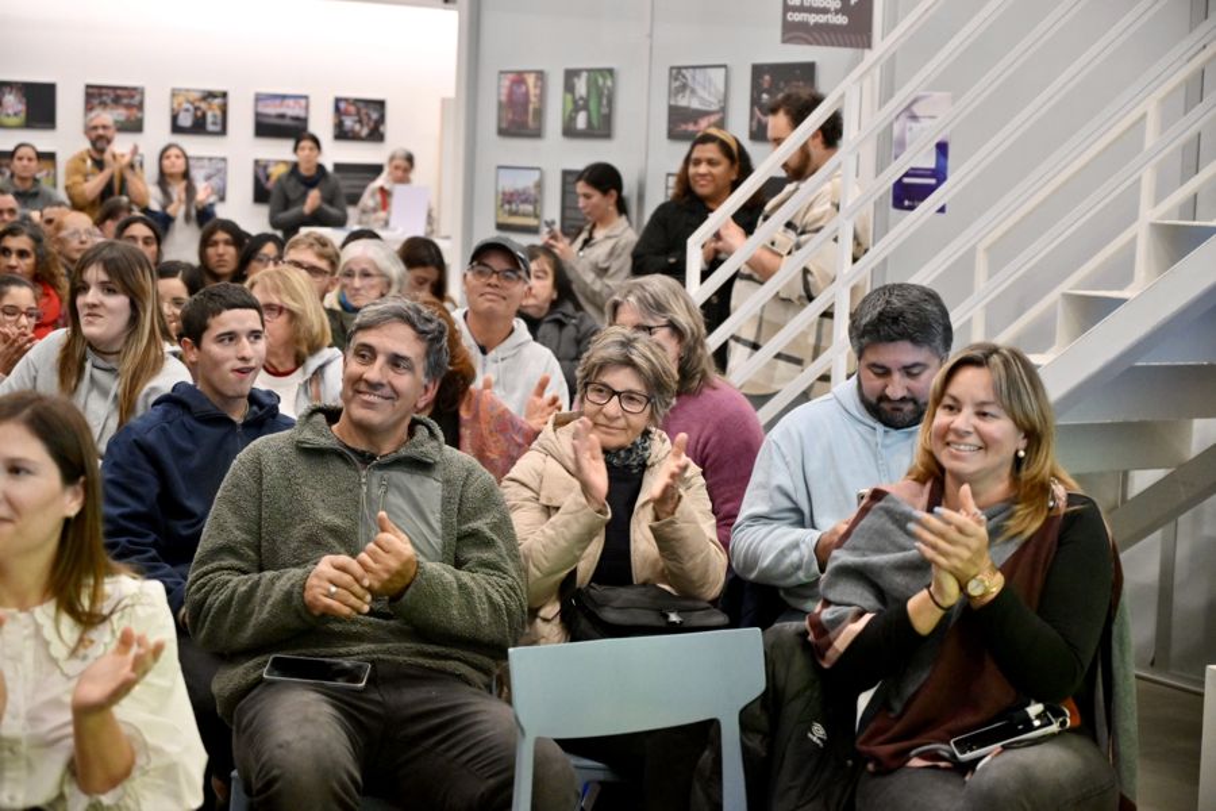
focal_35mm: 63
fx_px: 2128
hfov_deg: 31.9
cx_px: 608
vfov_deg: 21.6
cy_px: 406
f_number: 4
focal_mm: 63
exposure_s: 1/160
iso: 4000
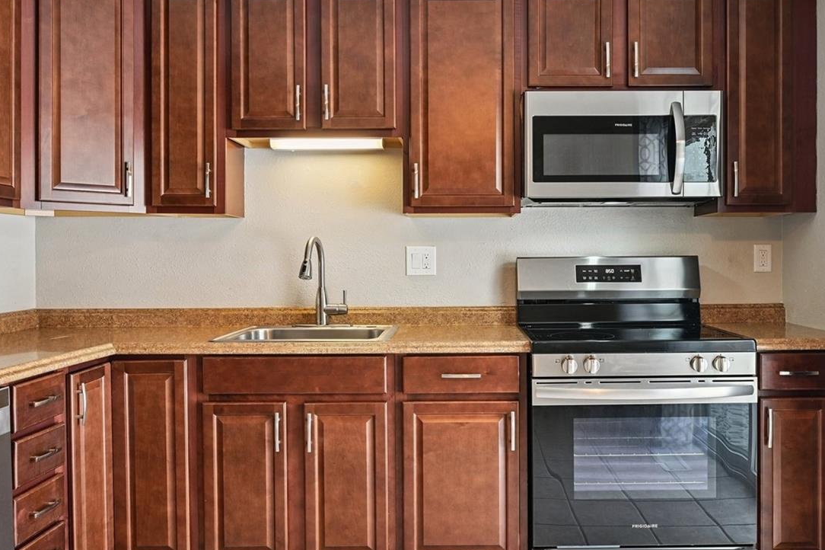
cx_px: 455
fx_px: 710
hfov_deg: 60.2
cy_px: 265
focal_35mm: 31
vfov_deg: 42.3
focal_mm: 21
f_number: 10
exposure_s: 1/10
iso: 400
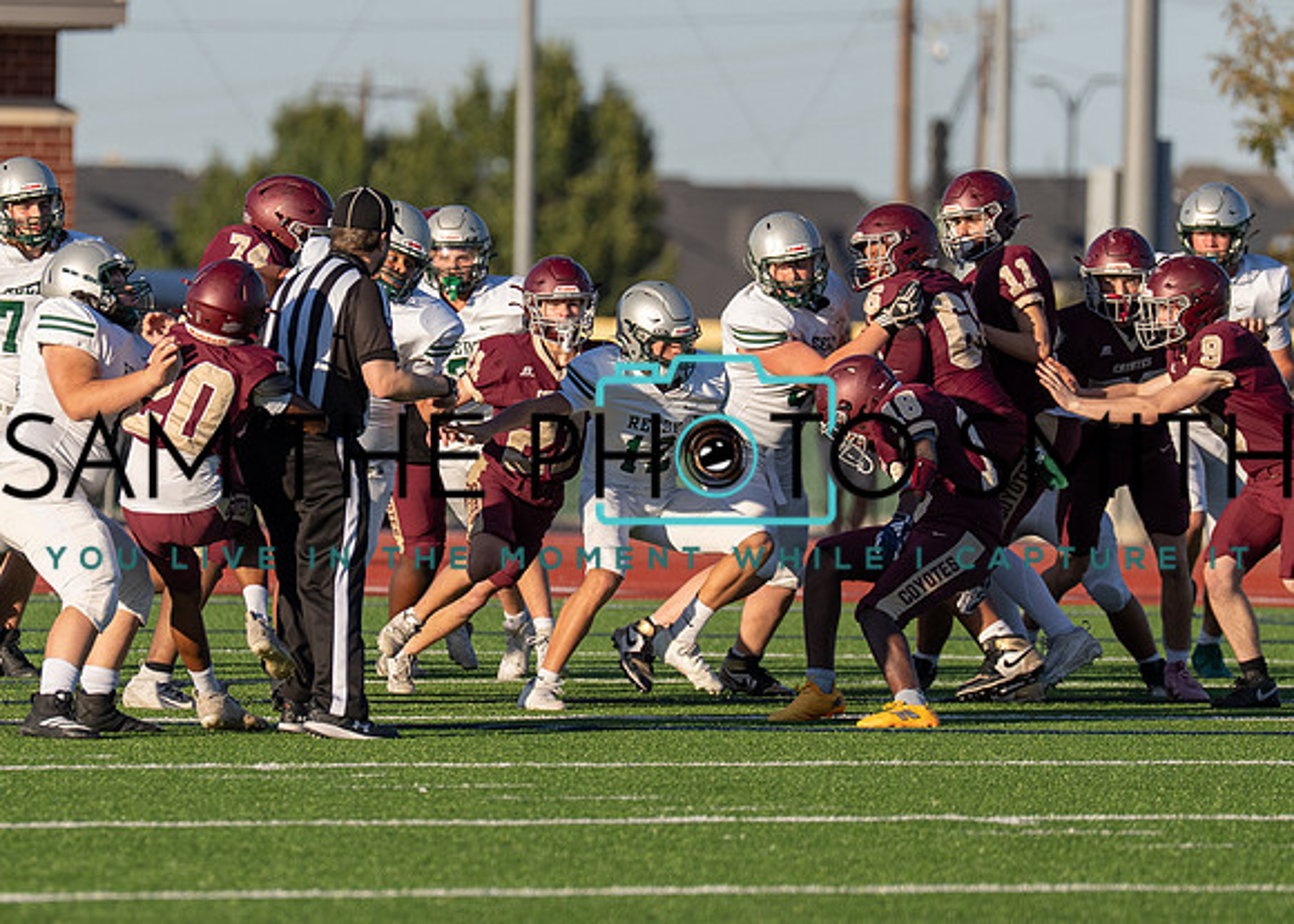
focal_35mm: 452
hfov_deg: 4.5
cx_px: 608
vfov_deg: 3.2
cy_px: 446
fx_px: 16601
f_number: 2.8
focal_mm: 200
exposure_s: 1/3200
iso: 160
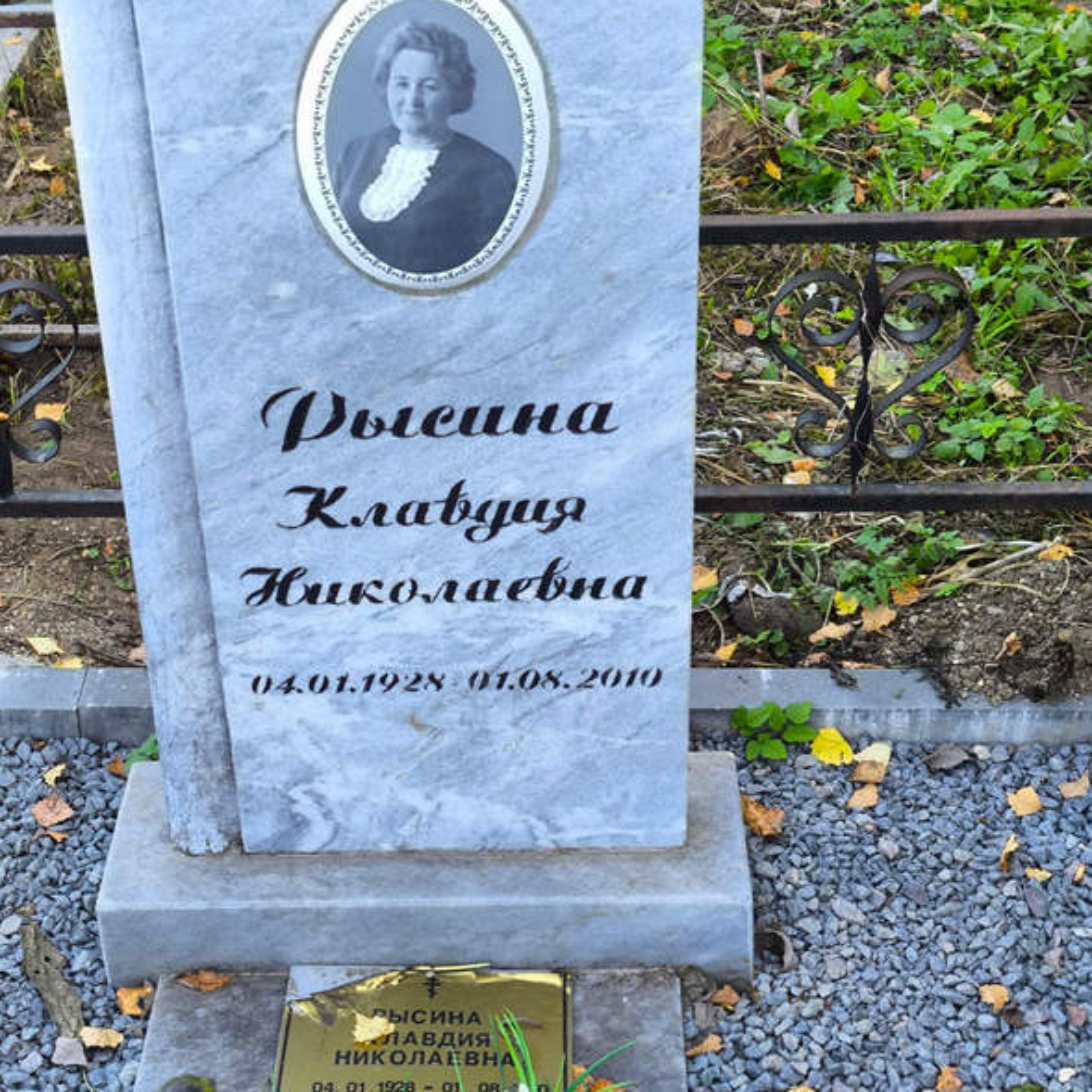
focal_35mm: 60
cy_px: 552
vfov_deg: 28.6
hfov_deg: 28.5
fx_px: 2141
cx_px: 413
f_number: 1.7
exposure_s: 1/100
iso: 64
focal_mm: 4.71
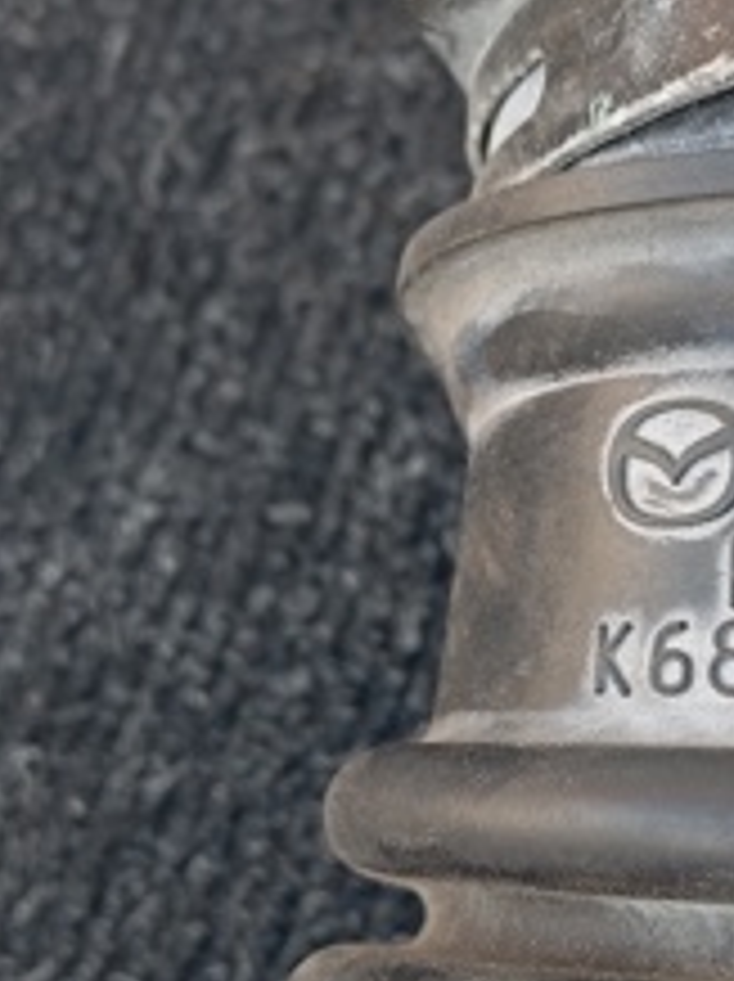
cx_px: 637
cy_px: 500
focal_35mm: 82
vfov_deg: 23.9
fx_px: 2323
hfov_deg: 17.7
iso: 116
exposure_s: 1/50
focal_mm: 4.22
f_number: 1.8
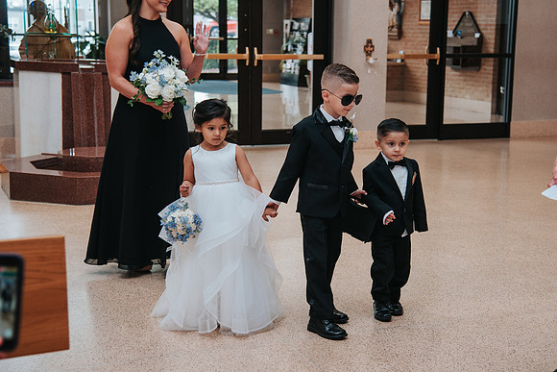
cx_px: 306
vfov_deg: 22.3
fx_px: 942
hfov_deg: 32.9
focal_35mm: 61
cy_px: 164
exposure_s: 1/200
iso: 1000
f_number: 4
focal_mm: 52
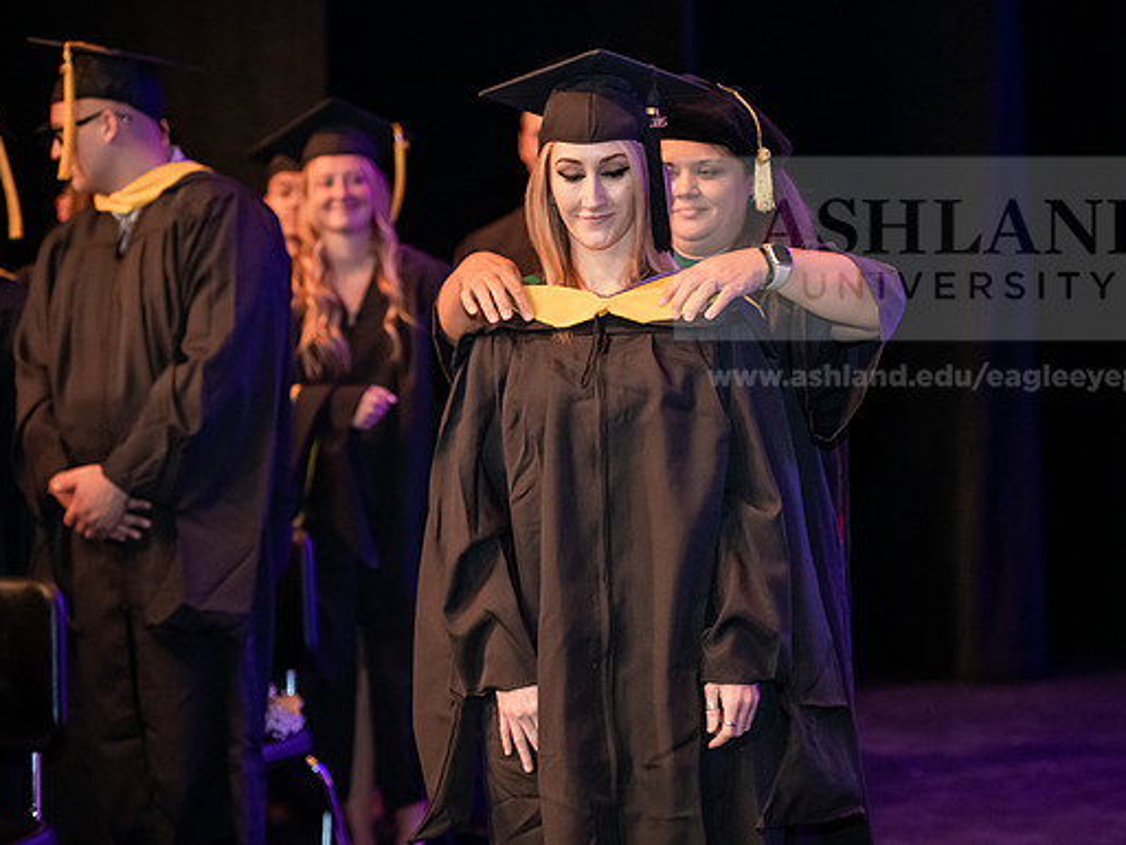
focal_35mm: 100
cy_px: 422
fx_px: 3254
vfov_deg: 14.8
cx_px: 608
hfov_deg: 19.6
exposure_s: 1/200
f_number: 3.2
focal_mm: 92
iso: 3200
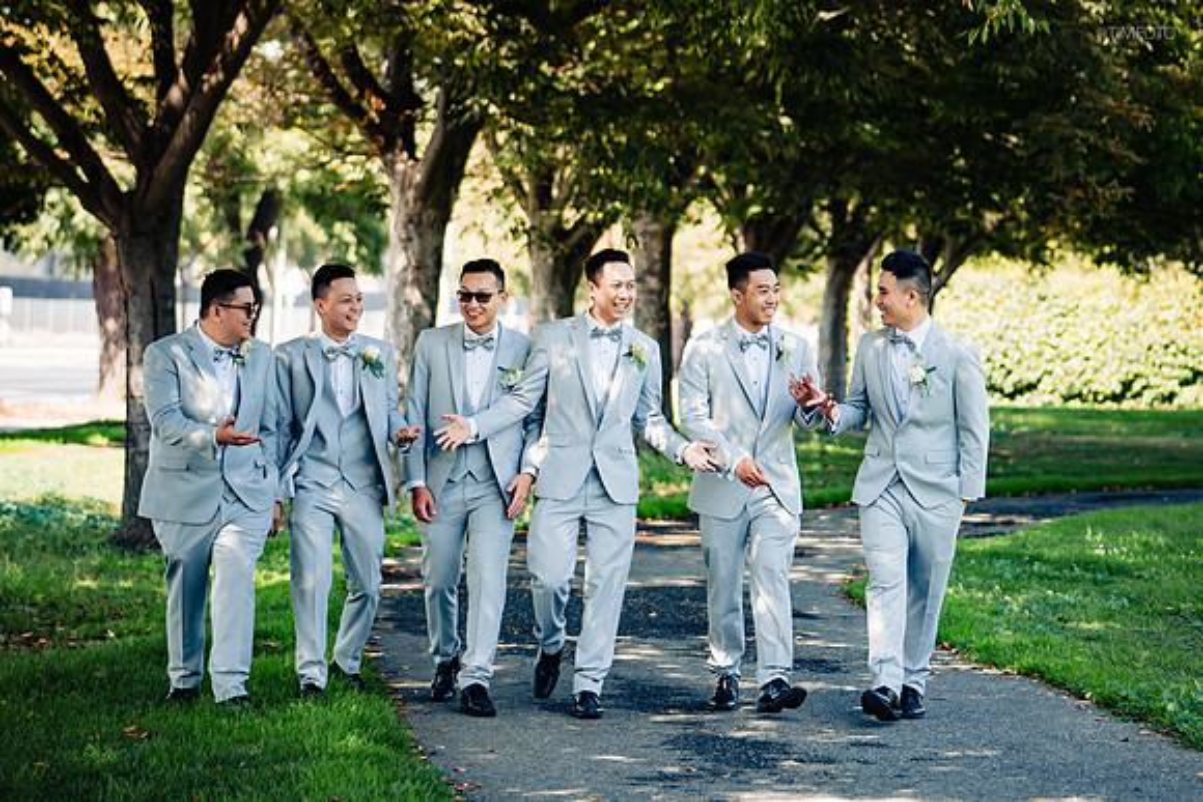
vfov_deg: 12.6
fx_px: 3643
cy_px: 401
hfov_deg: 18.8
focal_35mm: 109
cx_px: 602
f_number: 2.8
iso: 200
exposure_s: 1/320
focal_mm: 73
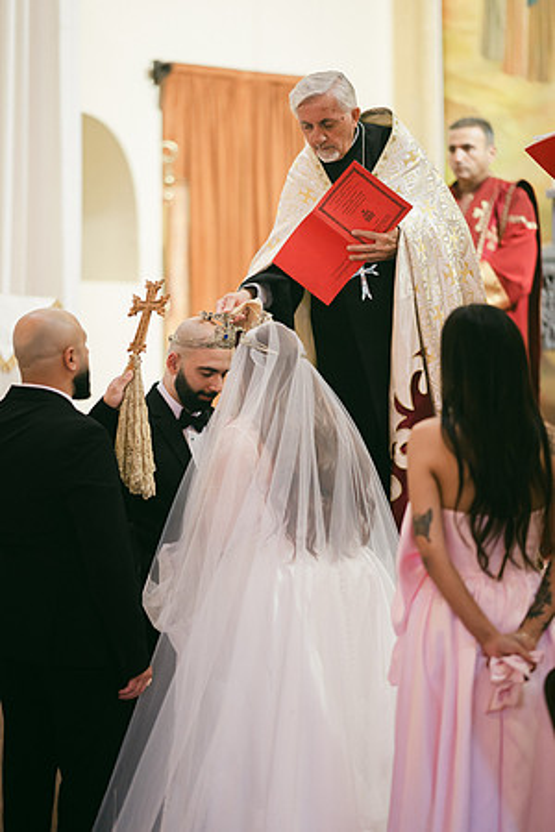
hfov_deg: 13.0
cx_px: 278
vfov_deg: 19.5
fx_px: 2428
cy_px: 416
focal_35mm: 105
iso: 800
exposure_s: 1/250
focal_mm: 105
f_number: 1.4
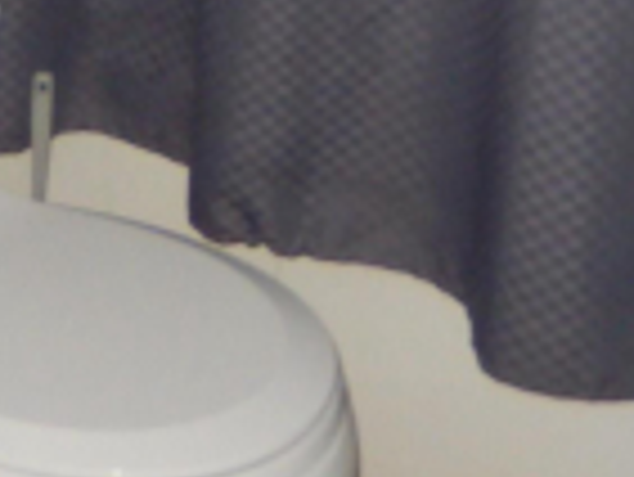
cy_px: -477
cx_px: 88
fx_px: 2163
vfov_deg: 11.4
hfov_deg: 16.5
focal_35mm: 118
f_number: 3.4
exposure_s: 1/30
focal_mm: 4.5
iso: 200
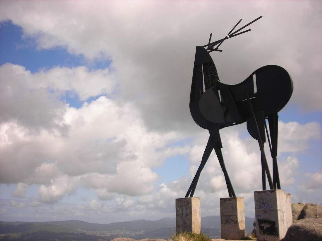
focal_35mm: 38
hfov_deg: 49.0
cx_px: 161
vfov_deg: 37.7
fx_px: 353
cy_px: 120
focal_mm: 6.3
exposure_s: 1/225
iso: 50
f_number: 6.4
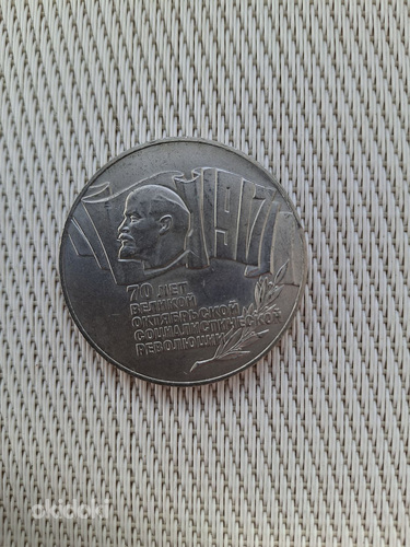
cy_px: 274
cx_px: 205
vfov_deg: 69.4
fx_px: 395
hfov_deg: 54.9
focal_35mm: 25
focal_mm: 4.69
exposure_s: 1/124
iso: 32
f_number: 1.8
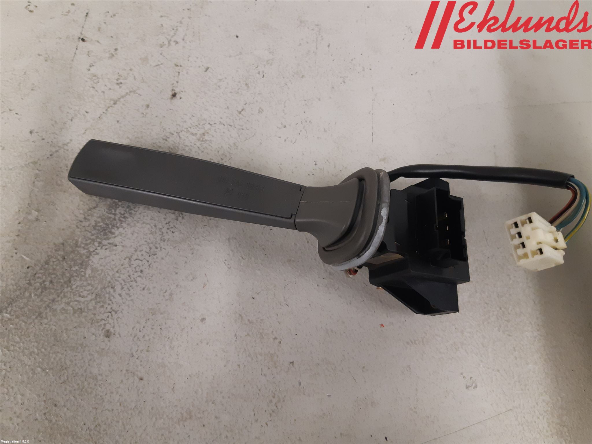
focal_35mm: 26
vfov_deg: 53.1
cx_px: 296
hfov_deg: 67.3
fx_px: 445
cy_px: 222
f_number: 1.7
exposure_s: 1/50
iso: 200
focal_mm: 3.93
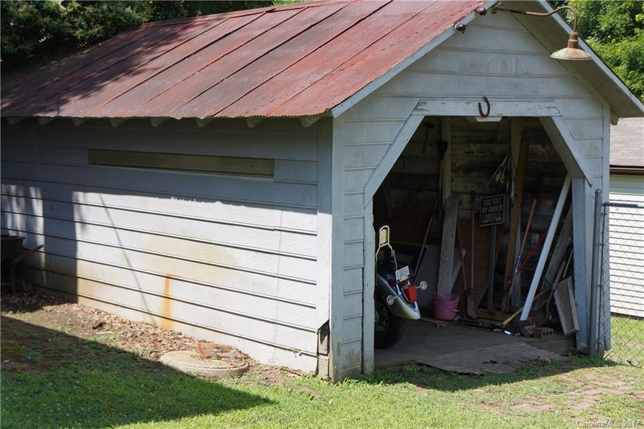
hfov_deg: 37.9
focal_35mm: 52
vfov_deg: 25.7
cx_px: 322
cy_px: 214
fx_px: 938
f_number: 6.3
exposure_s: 1/200
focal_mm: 35
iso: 100
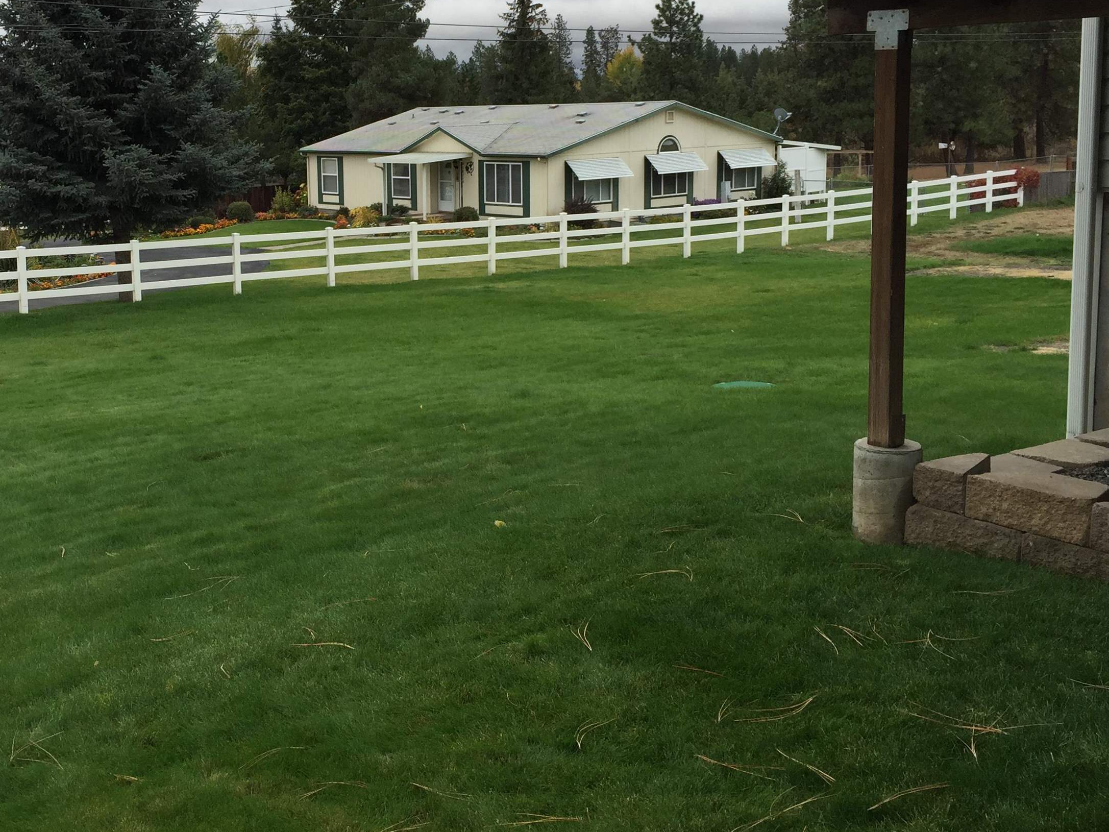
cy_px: 321
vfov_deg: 35.0
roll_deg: +0.4
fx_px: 1314
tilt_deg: -7.5
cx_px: 376
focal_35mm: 41
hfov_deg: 45.1
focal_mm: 4.15
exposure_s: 1/732
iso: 32
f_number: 2.2
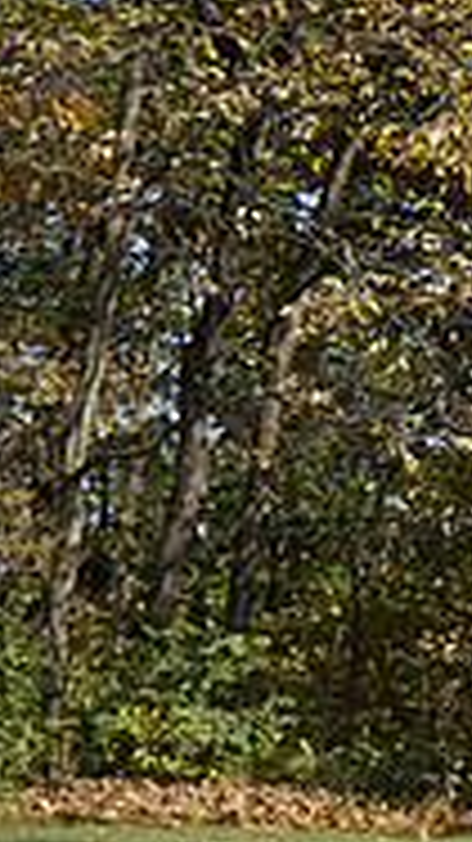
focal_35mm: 227
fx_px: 5058
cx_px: 1277
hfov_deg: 5.1
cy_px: 498
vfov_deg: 9.5
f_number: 8
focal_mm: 70
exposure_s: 1/2500
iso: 1600
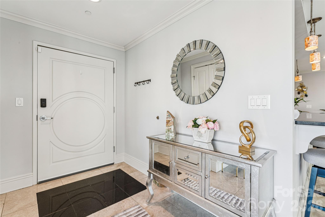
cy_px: 108
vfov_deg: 72.4
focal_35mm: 16
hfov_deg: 95.3
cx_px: 162
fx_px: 148
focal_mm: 16.4
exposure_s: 1/1.67
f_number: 13
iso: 100
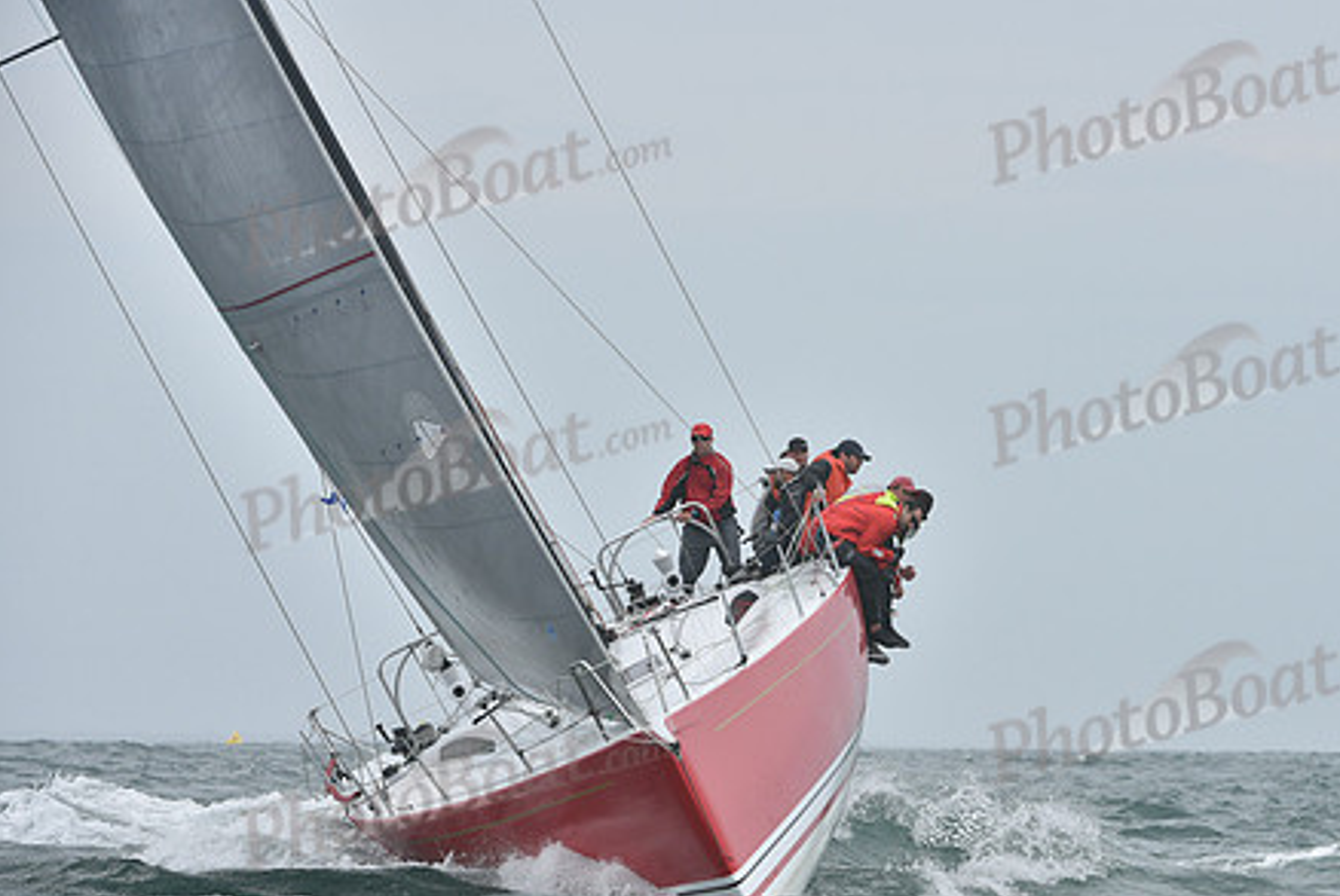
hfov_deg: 6.0
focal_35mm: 344
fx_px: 12817
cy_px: 589
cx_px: 832
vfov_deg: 4.0
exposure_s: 1/1000
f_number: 8
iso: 320
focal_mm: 260
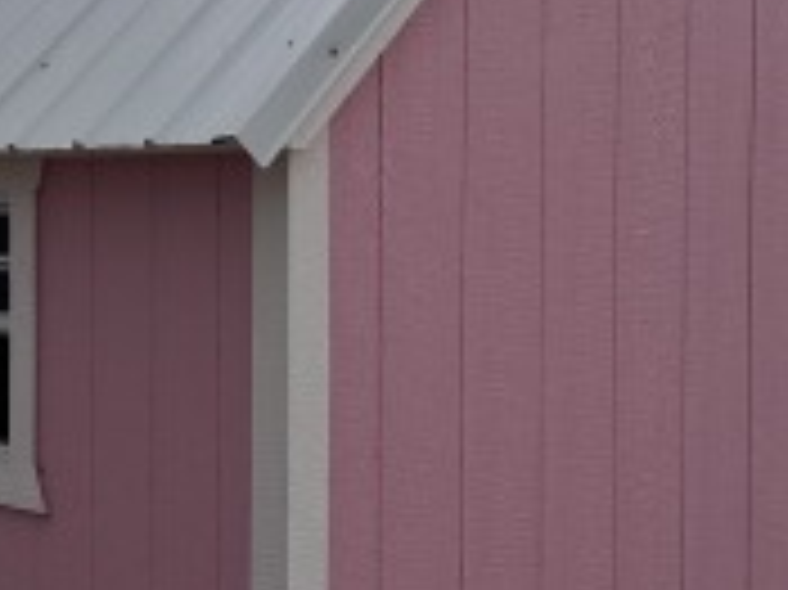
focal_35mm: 84
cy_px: 288
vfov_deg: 17.5
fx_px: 1911
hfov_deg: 23.2
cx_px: 252
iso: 50
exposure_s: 1/352
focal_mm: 5.54
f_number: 1.8
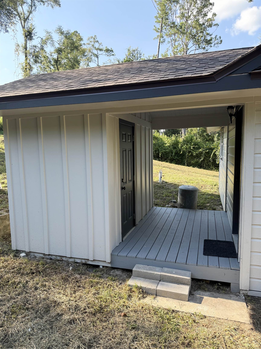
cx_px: 130
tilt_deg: -5.2
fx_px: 241
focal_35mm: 24
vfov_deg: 71.6
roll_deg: +1.0
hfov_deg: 56.8
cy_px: 174
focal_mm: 6.76
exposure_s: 1/796
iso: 100
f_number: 1.78
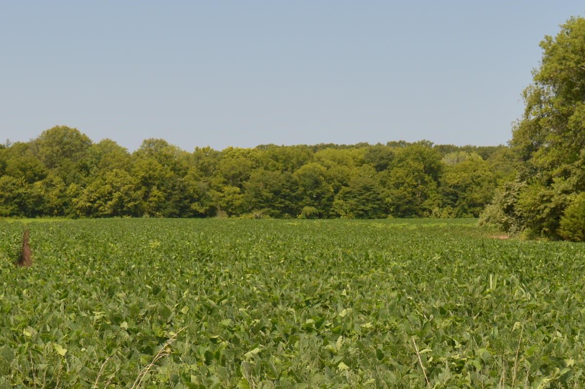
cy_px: 269
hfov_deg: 23.6
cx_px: 333
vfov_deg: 15.8
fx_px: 1400
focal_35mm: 86
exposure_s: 1/125
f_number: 5.6
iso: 100
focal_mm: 23
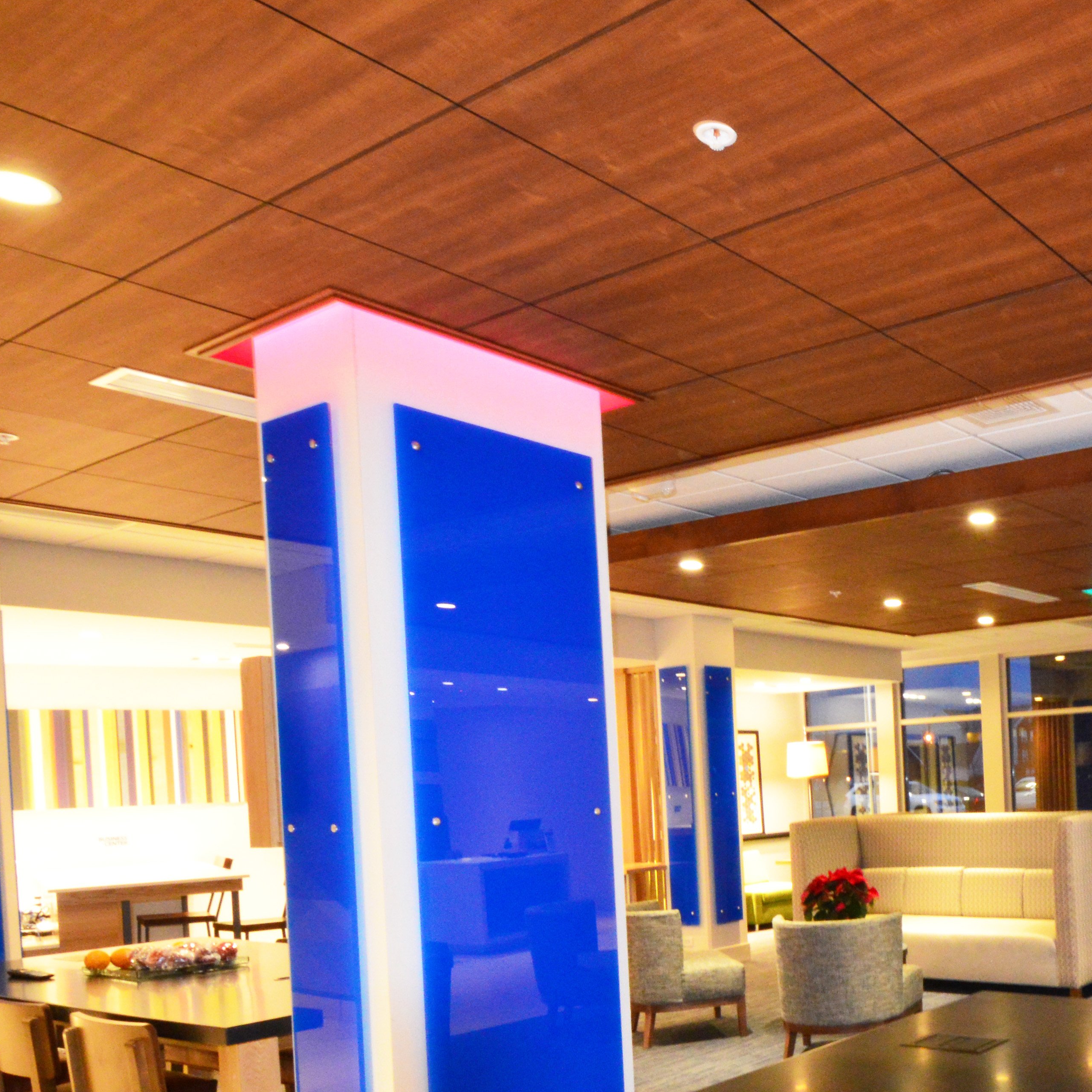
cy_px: 786
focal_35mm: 30
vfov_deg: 52.2
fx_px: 1071
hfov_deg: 47.2
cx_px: 1029
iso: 1600
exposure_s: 1/3
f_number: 16
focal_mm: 10
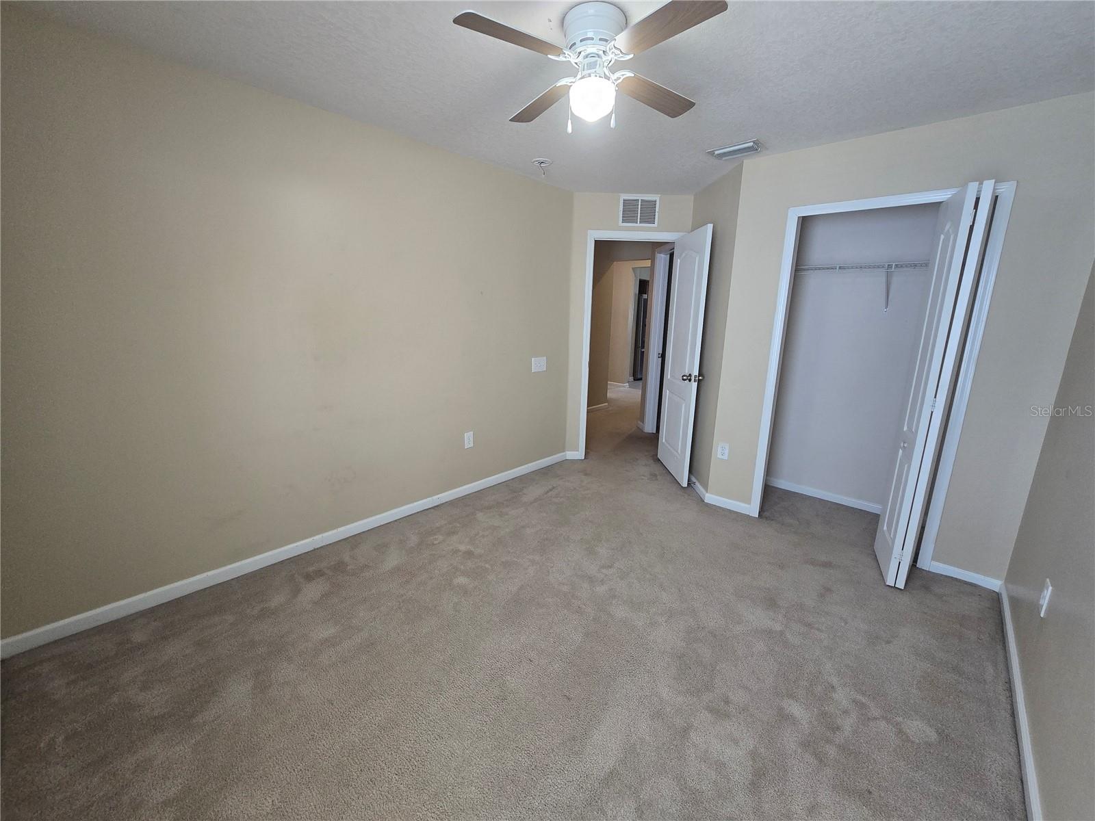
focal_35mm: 13
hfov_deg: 106.2
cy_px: 410
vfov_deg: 89.9
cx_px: 548
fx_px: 411
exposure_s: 1/60
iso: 250
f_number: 2.2
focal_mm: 2.2
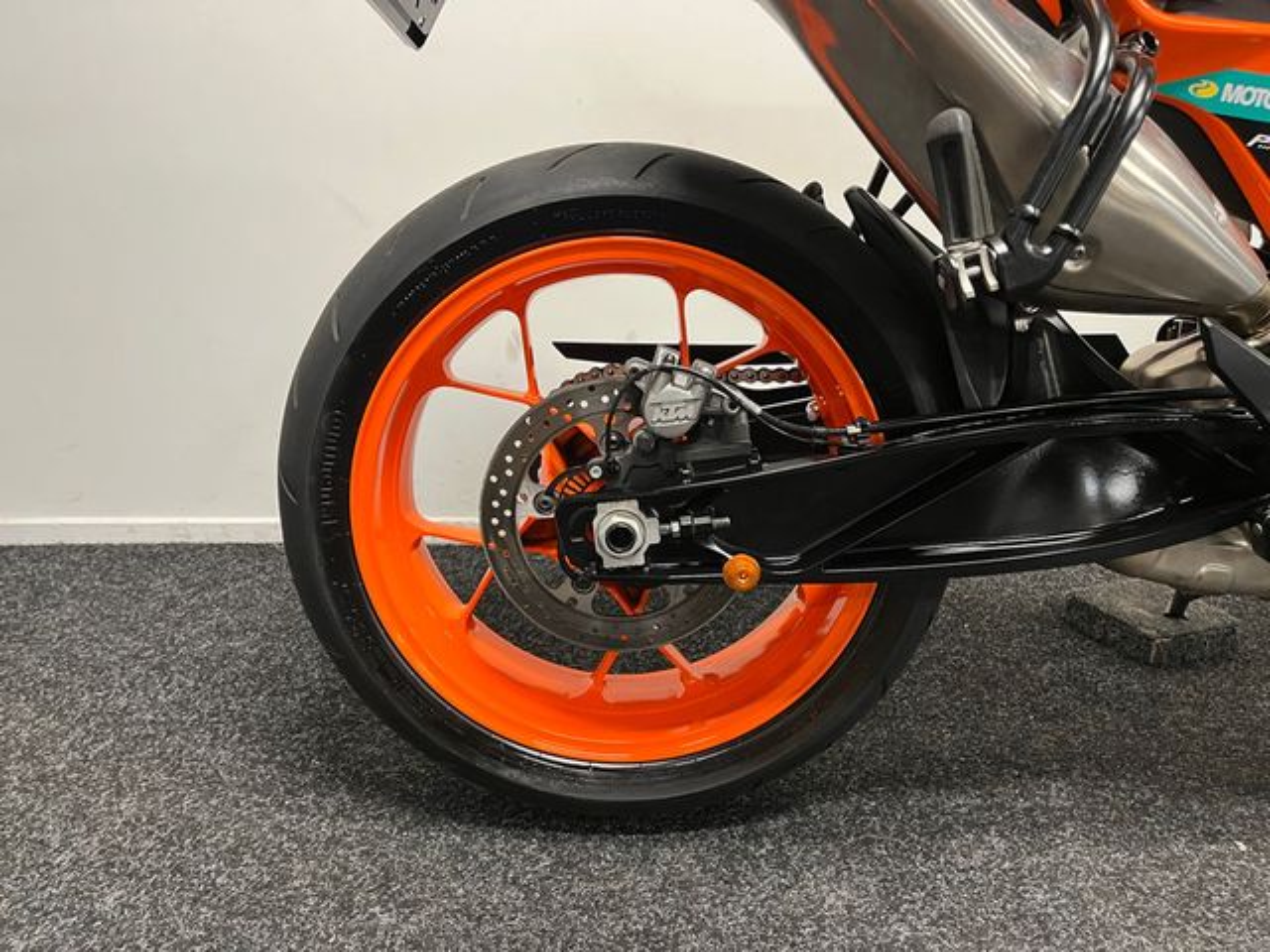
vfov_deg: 53.1
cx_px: 635
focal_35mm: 26
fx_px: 954
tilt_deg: -17.1
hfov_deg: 67.3
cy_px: 476
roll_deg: +0.3
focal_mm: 5.1
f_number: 1.6
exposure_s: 1/50
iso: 250
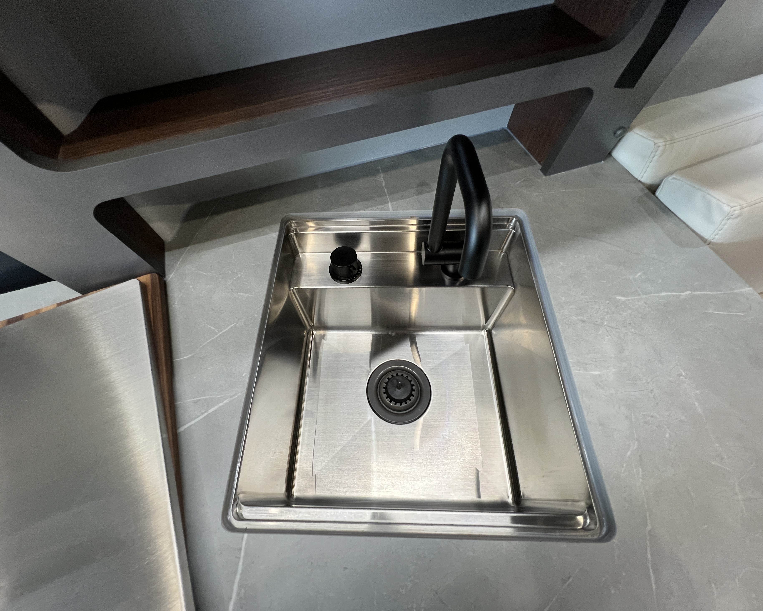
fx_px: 316
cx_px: 371
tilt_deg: -60.4
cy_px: 299
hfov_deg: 100.7
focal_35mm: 14
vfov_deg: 88.0
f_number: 1.8
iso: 250
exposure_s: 1/79
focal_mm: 1.57
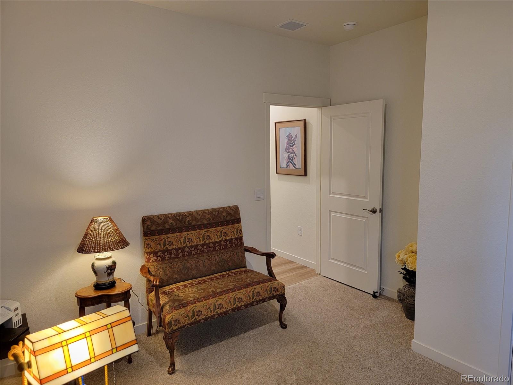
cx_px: 256
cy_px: 192
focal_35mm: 24
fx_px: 356
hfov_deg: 71.6
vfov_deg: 56.8
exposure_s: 1/60
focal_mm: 6.7
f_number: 1.8
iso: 200
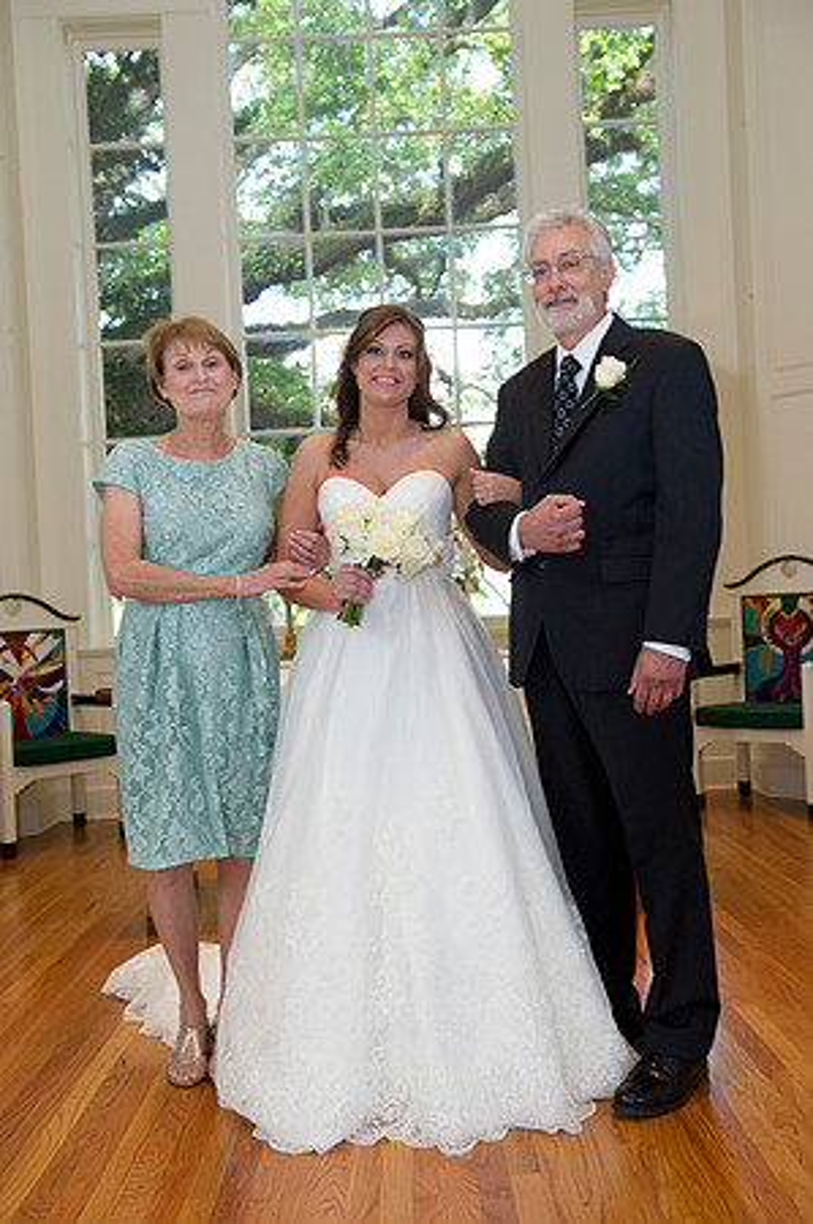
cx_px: 406
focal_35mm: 36
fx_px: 1222
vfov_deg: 53.2
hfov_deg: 36.8
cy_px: 612
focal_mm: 36
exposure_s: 1/125
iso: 800
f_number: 5
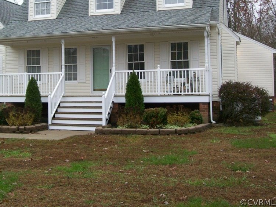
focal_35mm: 49
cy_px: 68
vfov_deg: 29.5
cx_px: 94
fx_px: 391
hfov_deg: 38.5
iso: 80
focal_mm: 6
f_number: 2.7
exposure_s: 1/87.9
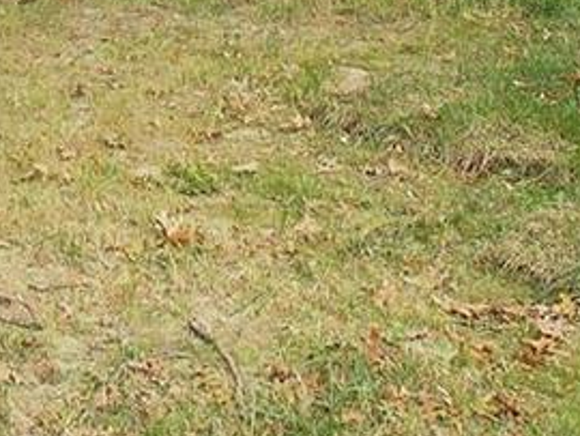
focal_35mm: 94
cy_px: -436
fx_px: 1574
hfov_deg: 20.0
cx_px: -43
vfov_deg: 13.5
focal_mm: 11
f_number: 4.5
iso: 125
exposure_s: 1/60
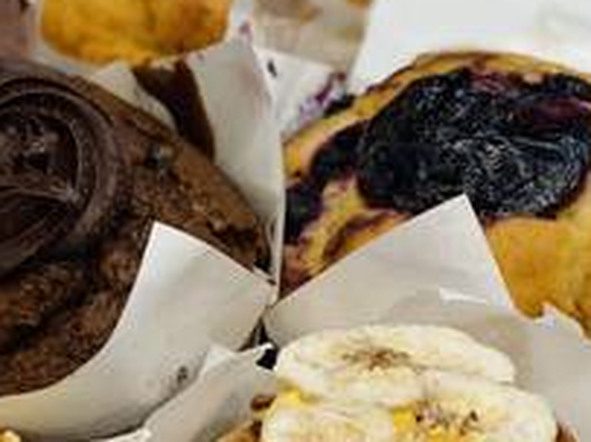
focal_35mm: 150
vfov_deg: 9.9
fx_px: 2559
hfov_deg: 13.1
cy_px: 294
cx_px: 82
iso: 125
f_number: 2
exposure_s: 1/100
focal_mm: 6
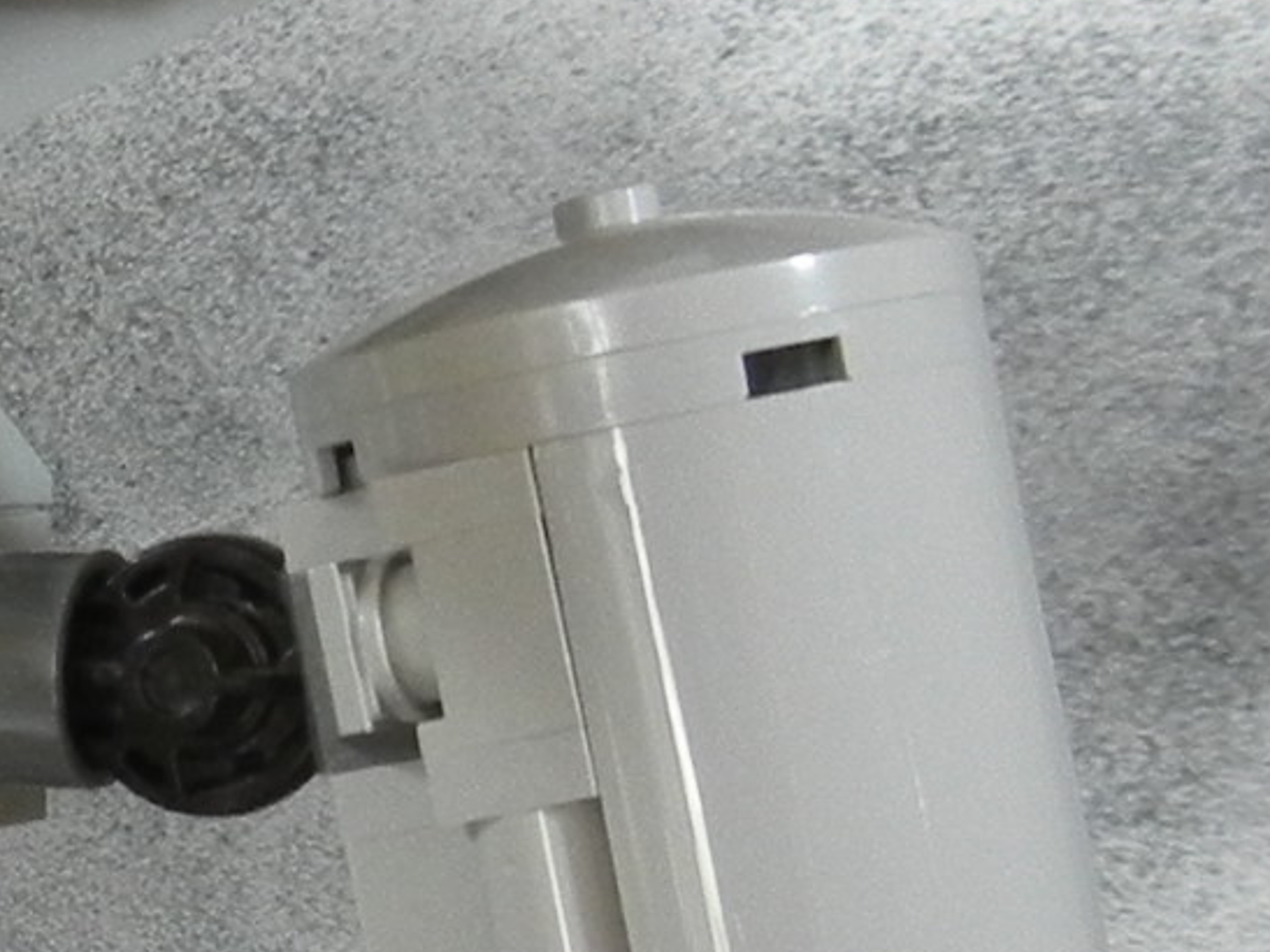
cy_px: 1024
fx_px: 6566
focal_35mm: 179
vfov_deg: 8.2
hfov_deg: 10.7
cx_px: -599
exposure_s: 1/71.1
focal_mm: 5.4
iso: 400
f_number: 3.5
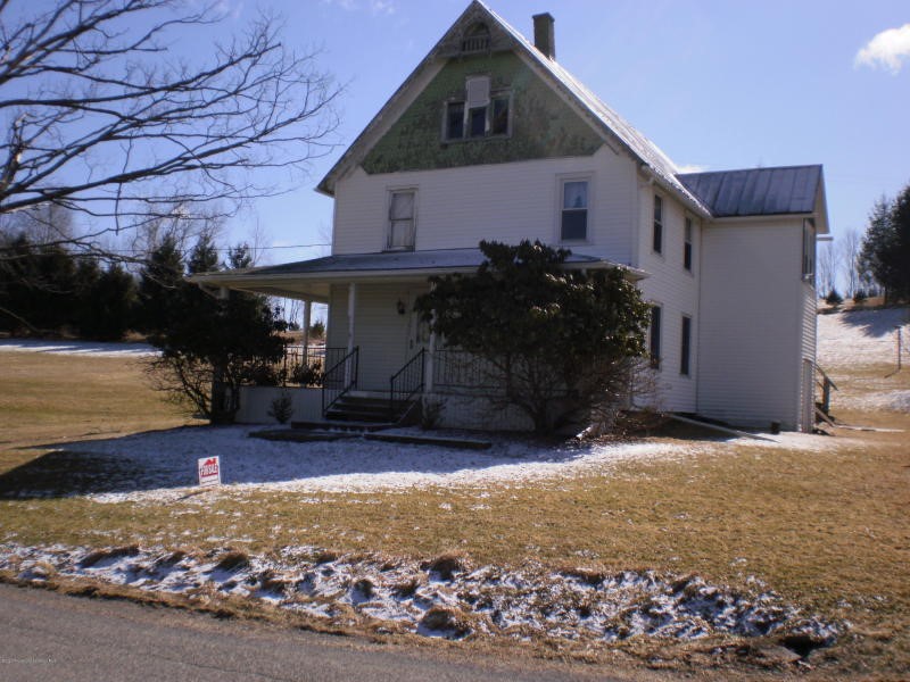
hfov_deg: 51.4
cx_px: 455
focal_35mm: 36
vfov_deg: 39.7
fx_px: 946
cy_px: 341
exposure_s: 1/1000
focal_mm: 6.3
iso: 100
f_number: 4.6
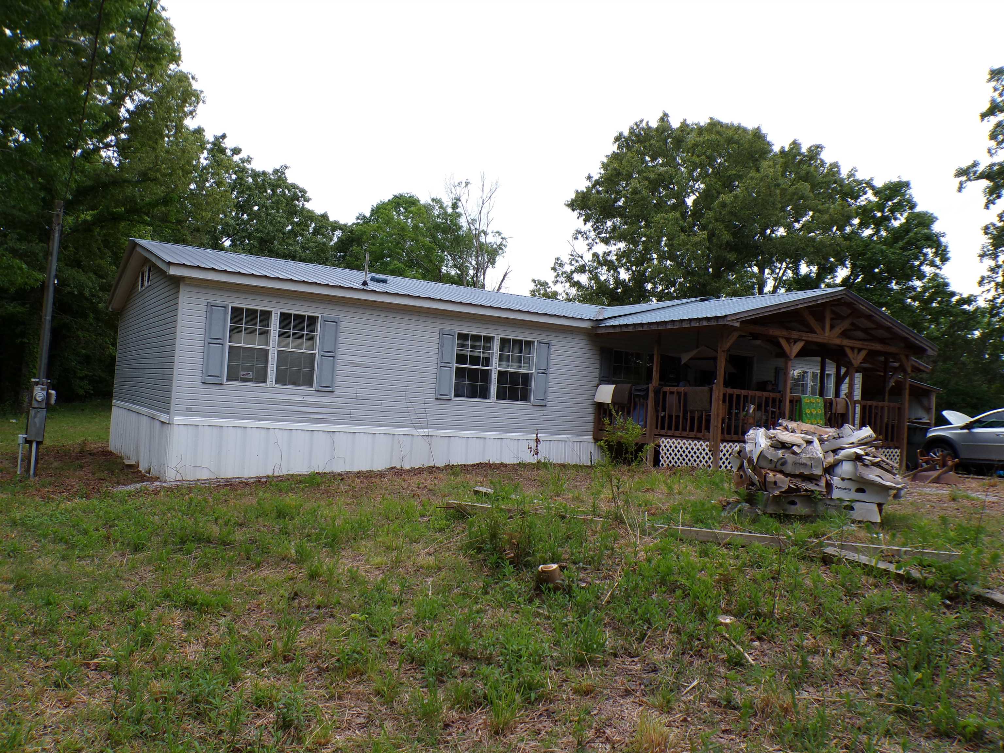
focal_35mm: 28
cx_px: 502
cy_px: 376
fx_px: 812
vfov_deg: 49.7
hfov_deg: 63.4
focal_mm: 5
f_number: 4.6
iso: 100
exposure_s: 1/75
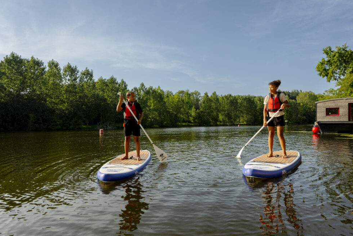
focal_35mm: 22
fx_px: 211
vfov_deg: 58.3
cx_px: 173
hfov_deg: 79.8
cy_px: 123
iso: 320
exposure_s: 1/1000
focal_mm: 20.5
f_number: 8
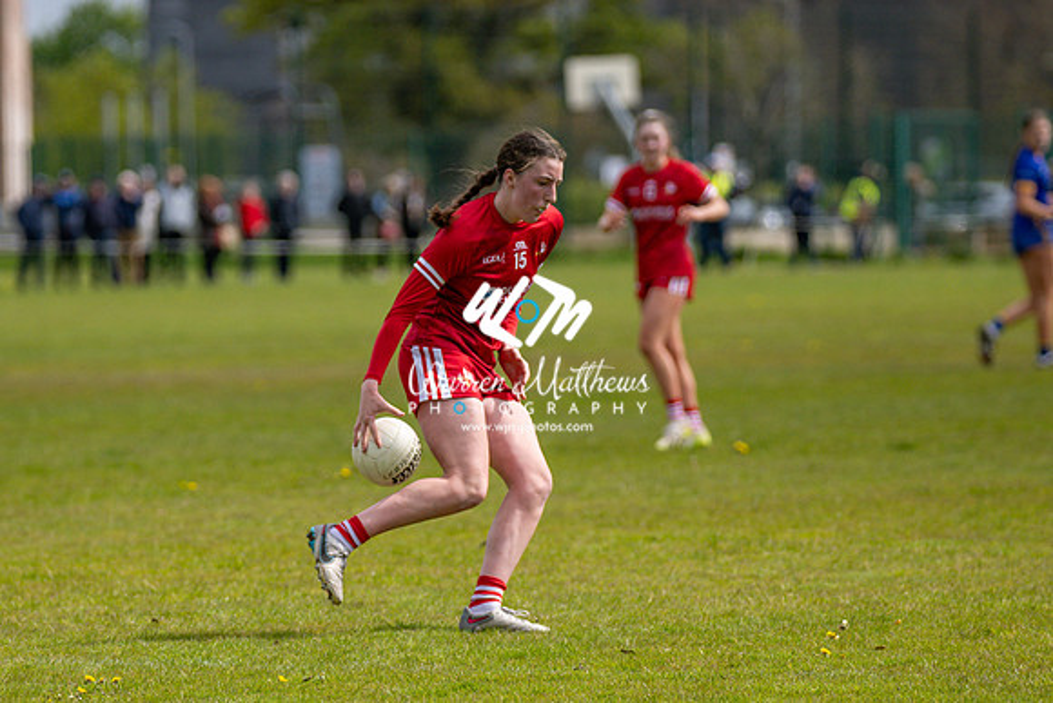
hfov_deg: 6.5
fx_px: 9264
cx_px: 340
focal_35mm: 317
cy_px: 431
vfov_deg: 4.3
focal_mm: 180
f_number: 2.8
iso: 360
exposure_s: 1/6400
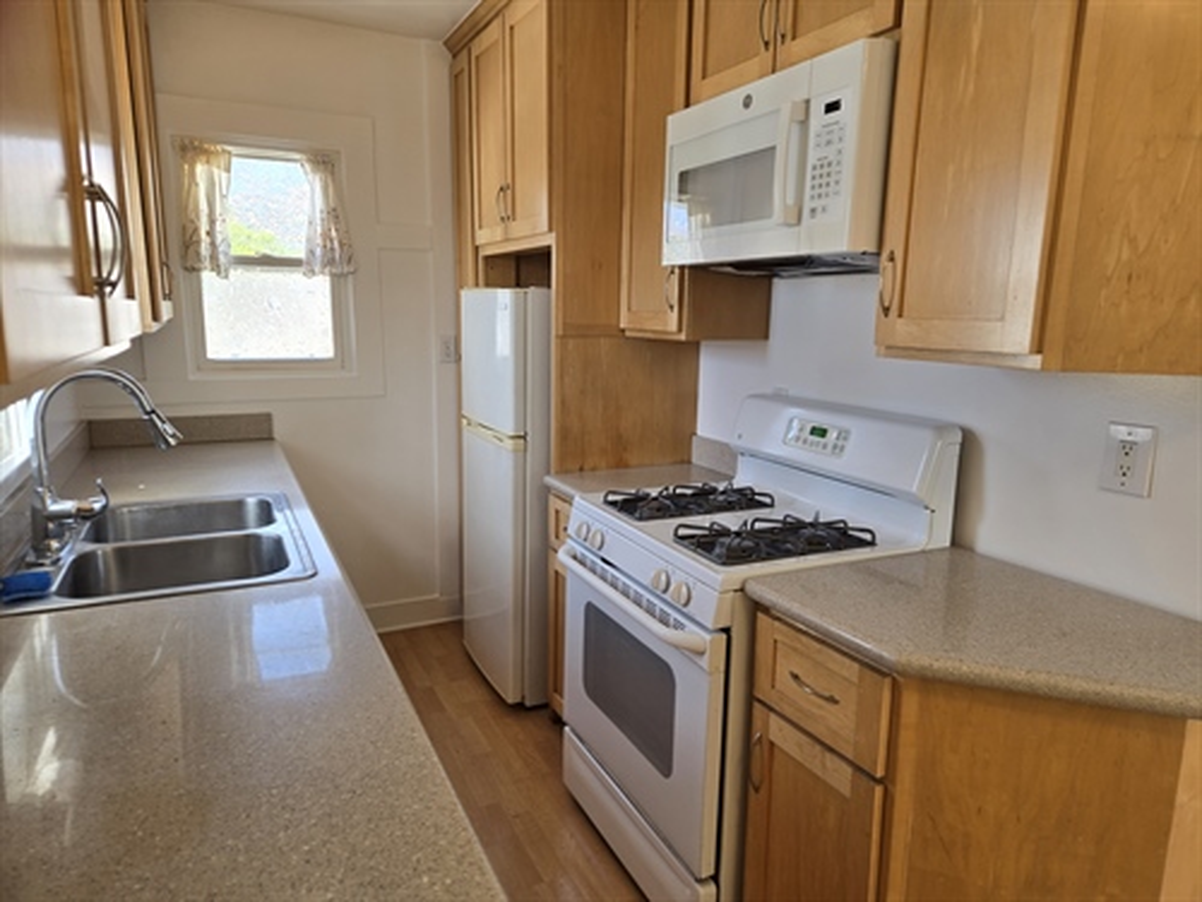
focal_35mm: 23
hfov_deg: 73.9
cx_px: 601
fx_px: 799
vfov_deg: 58.9
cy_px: 451
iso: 40
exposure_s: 1/120
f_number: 1.8
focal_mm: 5.4
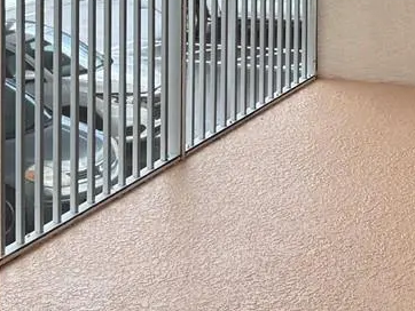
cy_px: -191
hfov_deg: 18.2
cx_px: 373
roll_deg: -0.3
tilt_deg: -1.3
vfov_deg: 13.0
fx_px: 1272
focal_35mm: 106
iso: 100
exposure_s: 1/338
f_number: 1.78
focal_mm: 6.76
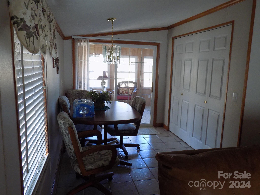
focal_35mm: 27
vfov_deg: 51.4
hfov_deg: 65.3
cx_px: 130
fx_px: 203
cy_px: 98
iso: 320
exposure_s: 1/30
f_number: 3.2
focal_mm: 4.8
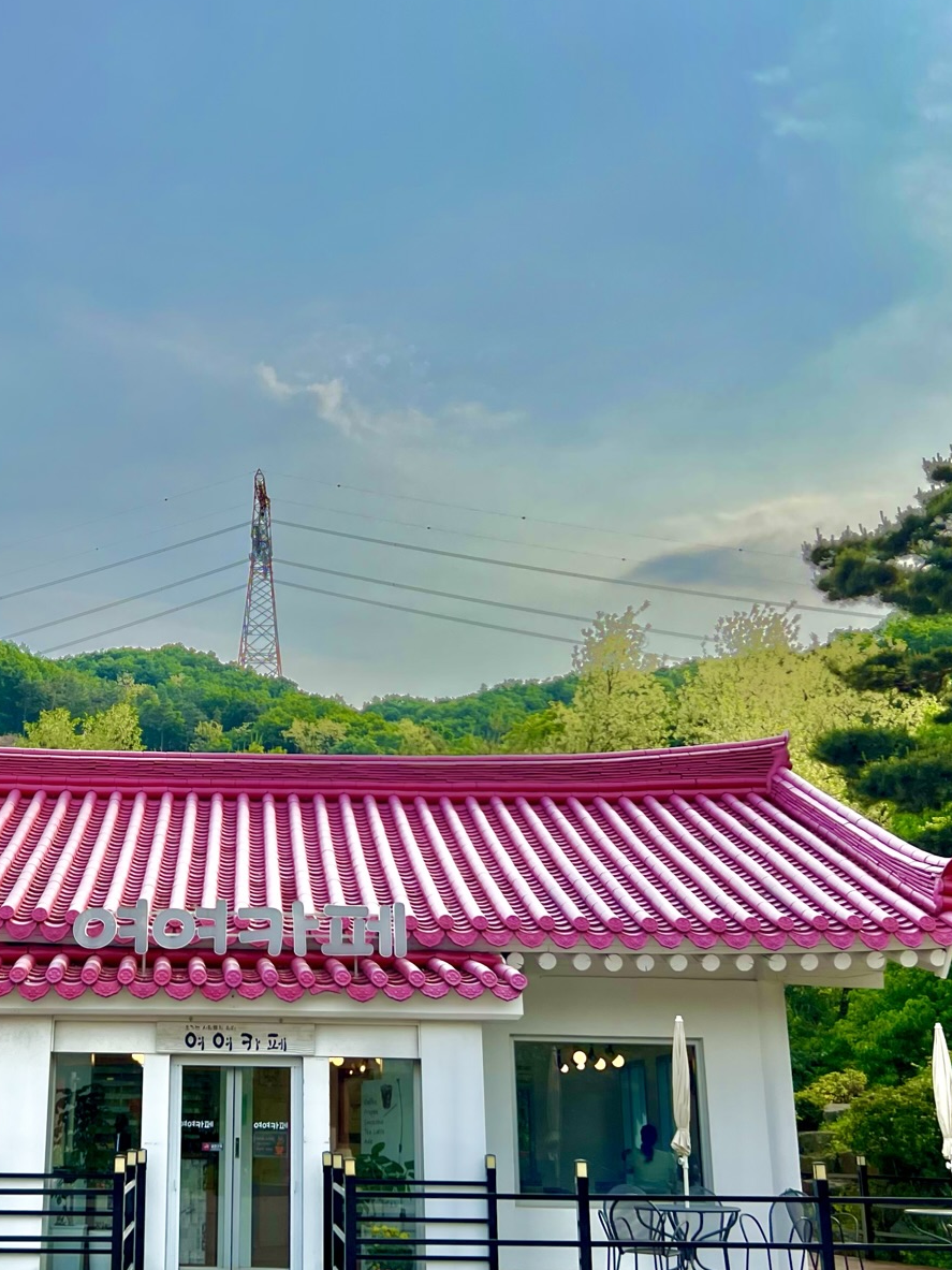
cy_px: 602
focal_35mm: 45
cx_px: 243
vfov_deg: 42.1
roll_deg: -1.0
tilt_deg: +17.6
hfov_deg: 31.6
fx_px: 1650
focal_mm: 5.7
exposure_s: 1/3968
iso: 50
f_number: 1.5
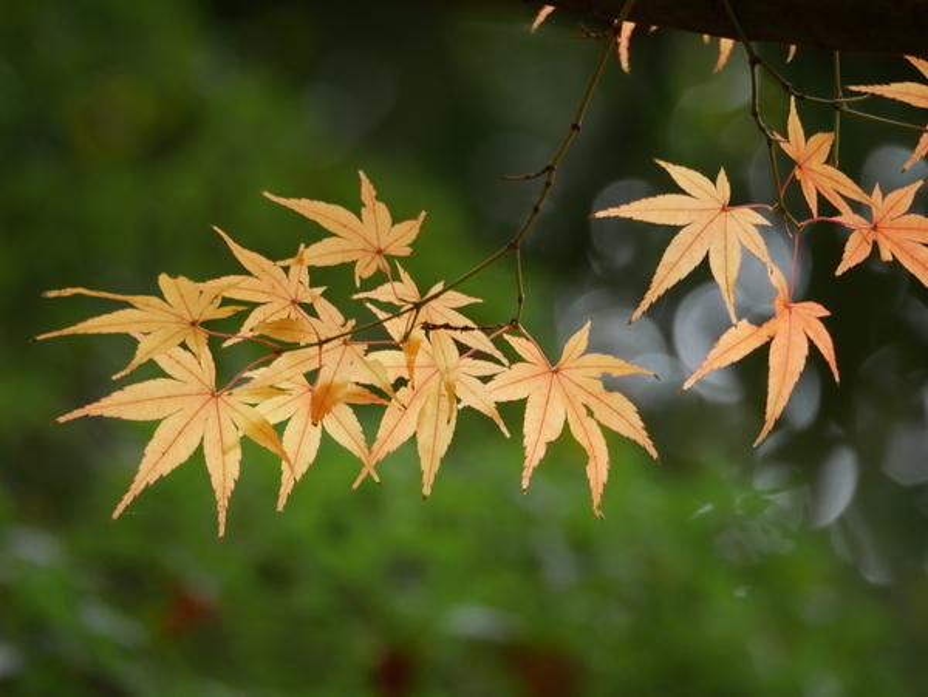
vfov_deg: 2.5
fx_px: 16098
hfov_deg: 3.3
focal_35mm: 600
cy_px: 348
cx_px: 464
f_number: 6.7
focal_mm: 300
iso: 800
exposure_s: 1/100
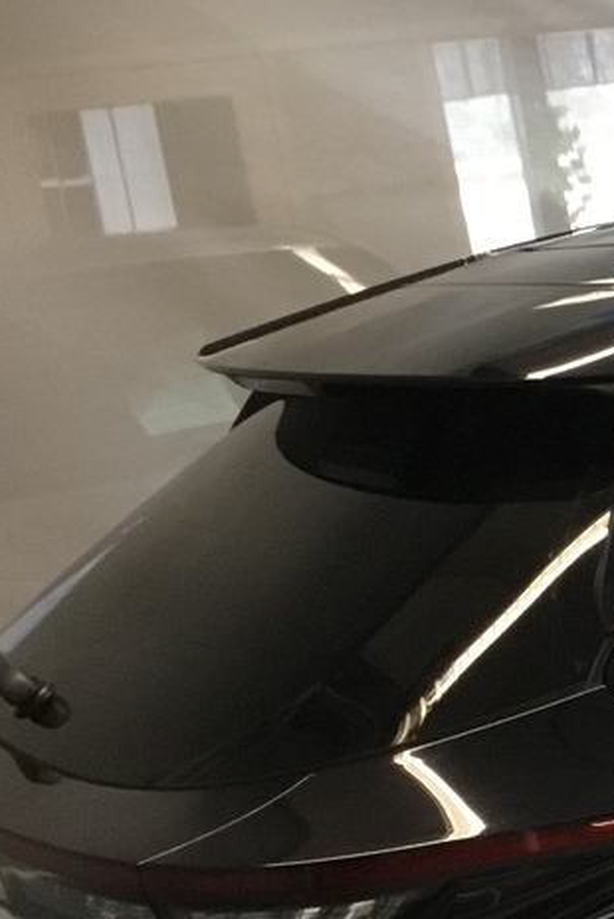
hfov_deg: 11.7
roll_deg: +7.8
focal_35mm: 100
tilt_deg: -12.4
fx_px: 2554
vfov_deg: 20.3
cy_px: 626
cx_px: 1373
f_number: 2.4
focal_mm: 3.3
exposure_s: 1/33
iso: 160
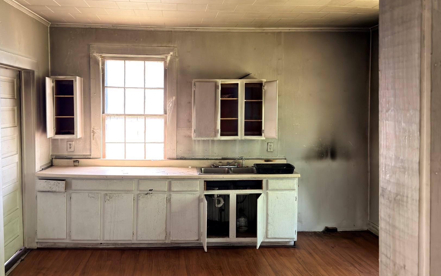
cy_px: 122
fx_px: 385
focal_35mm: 32
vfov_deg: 39.4
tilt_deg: -3.2
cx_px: 196
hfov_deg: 59.5
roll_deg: -0.4
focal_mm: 6.76
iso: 250
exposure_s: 1/44
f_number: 1.78
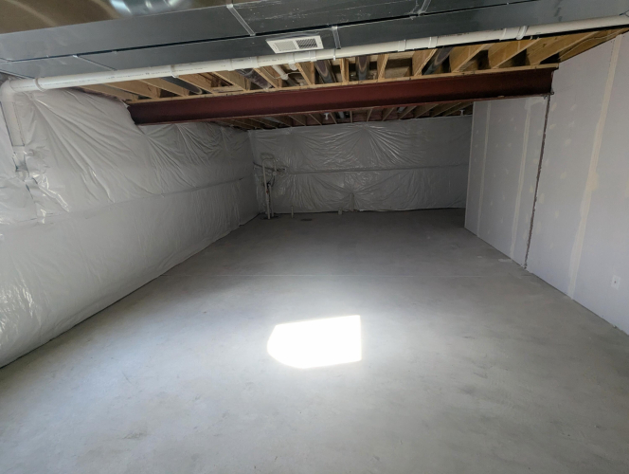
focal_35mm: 16
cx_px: 314
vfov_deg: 78.2
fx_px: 291
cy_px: 237
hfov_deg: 94.4
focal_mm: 2.35
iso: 103
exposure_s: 1/69.5
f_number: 2.2
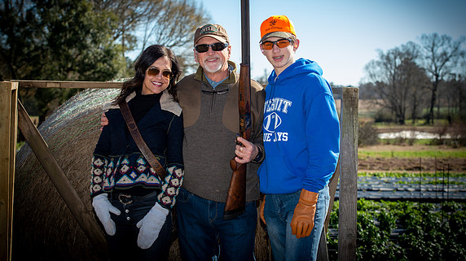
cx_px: 231
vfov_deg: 14.2
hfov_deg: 25.0
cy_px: 108
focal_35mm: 85
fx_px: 1050
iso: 125
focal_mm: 80
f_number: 6.3
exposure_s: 1/200
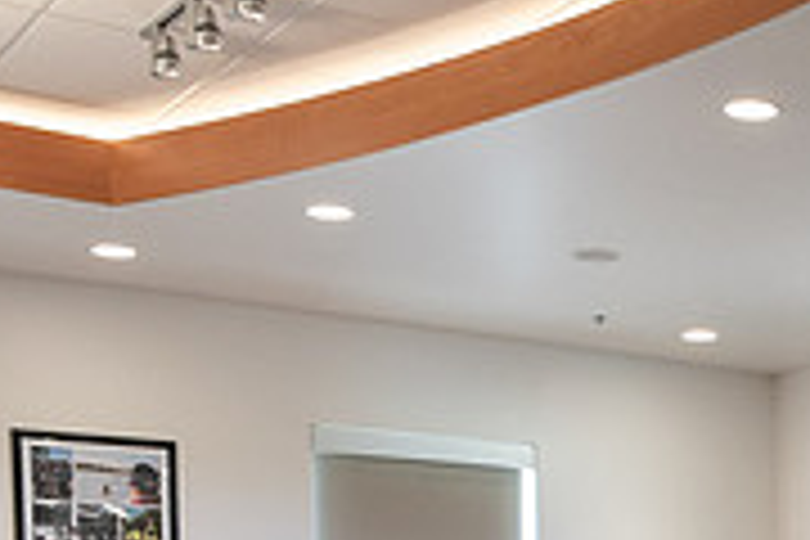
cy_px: 844
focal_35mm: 87
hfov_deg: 21.1
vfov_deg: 14.5
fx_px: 1957
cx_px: 1066
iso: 1000
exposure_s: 1/80
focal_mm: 27
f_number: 6.3
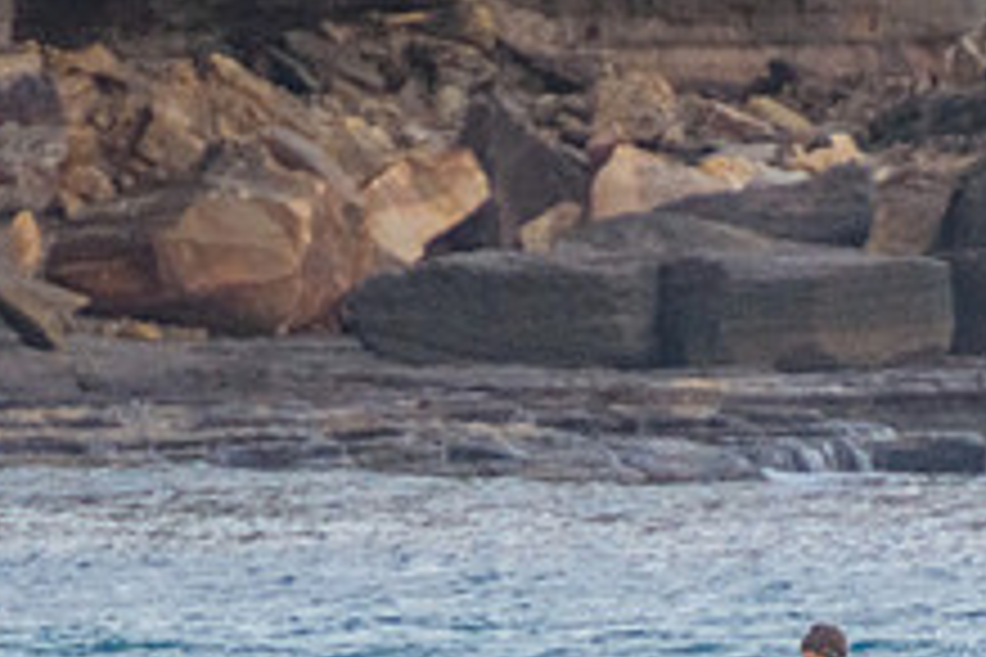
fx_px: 44613
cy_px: 862
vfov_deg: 0.8
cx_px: 554
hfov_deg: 1.3
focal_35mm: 1629
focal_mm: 400
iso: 1400
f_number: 5.6
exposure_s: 1/1600
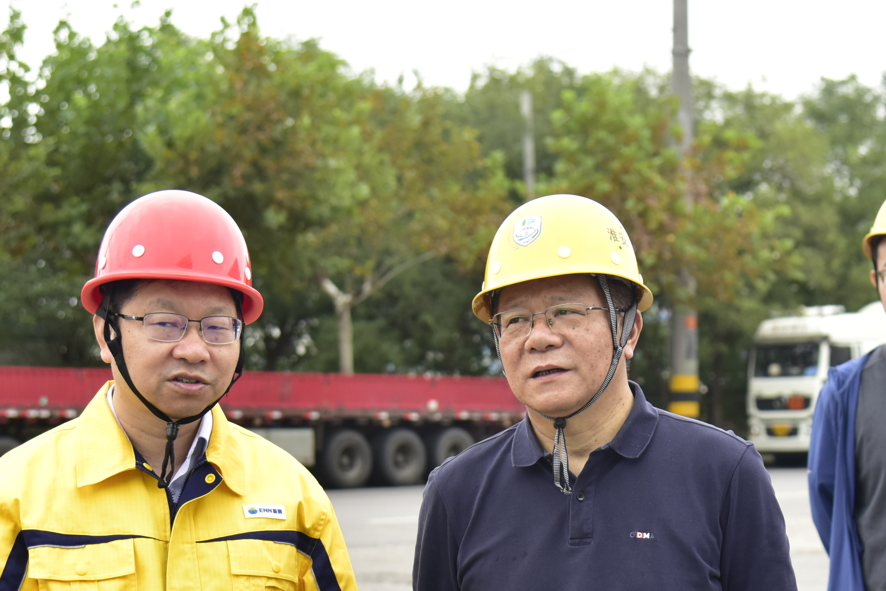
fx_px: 2240
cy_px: 482
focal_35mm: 91
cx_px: 605
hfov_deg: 22.3
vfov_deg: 14.9
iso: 500
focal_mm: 44
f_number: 4
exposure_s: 1/500
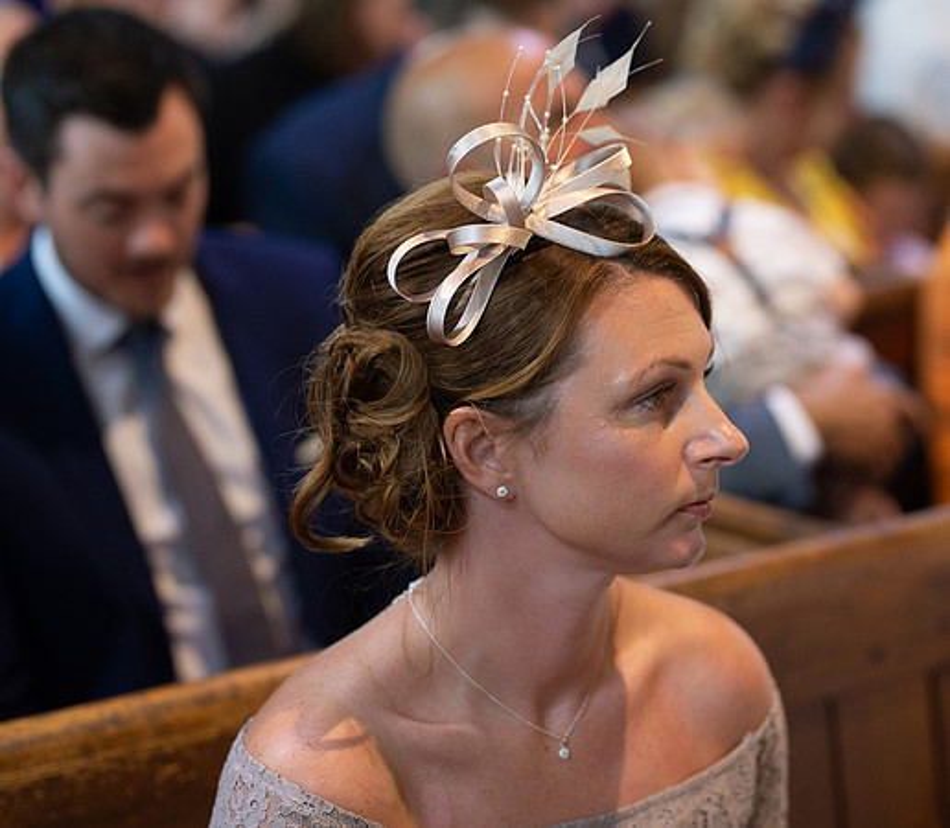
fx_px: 3070
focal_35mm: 105
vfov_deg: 15.4
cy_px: 395
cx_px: 650
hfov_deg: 17.5
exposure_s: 1/160
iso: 1600
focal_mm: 85
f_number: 2.5
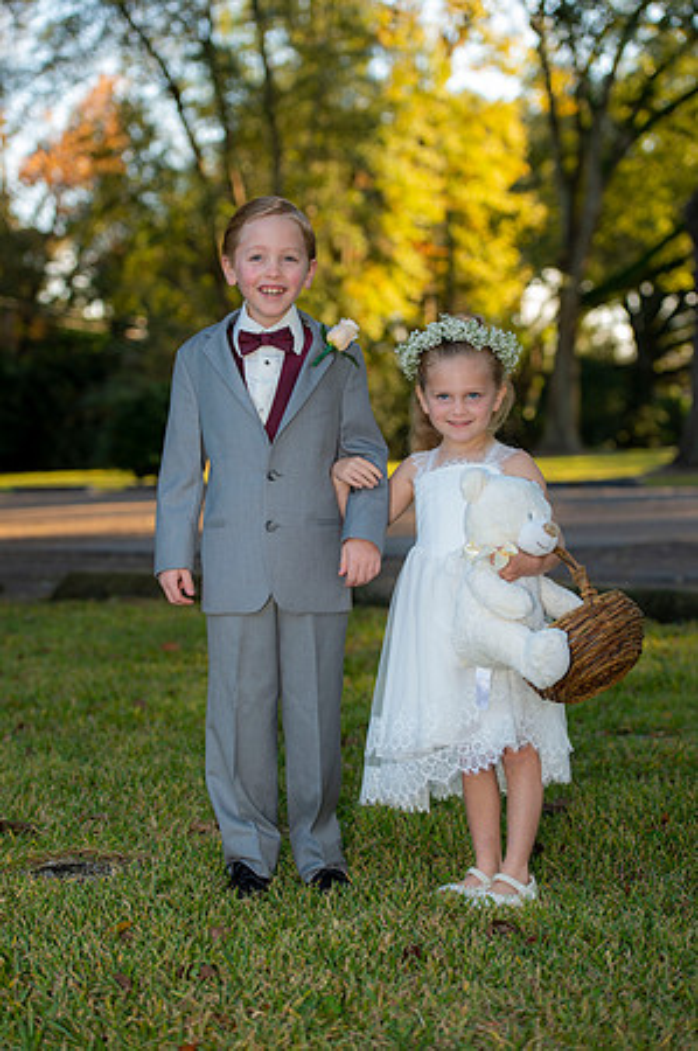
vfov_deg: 27.0
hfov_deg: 18.1
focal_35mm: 75
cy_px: 526
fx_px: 2186
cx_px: 349
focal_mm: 75
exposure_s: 1/250
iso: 200
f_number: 3.5
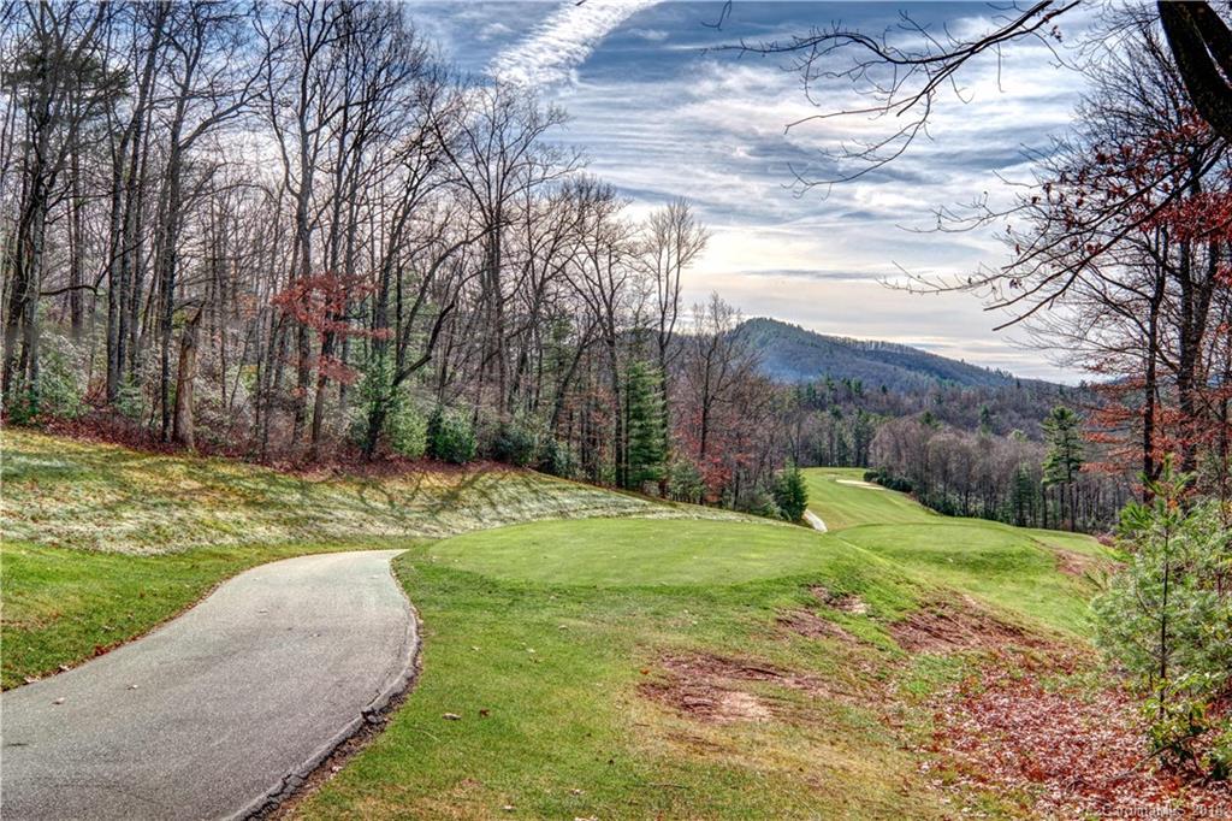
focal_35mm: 36
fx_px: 1232
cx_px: 616
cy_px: 410
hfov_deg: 53.1
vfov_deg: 36.8
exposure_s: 1/350
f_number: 11
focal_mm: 24
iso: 200
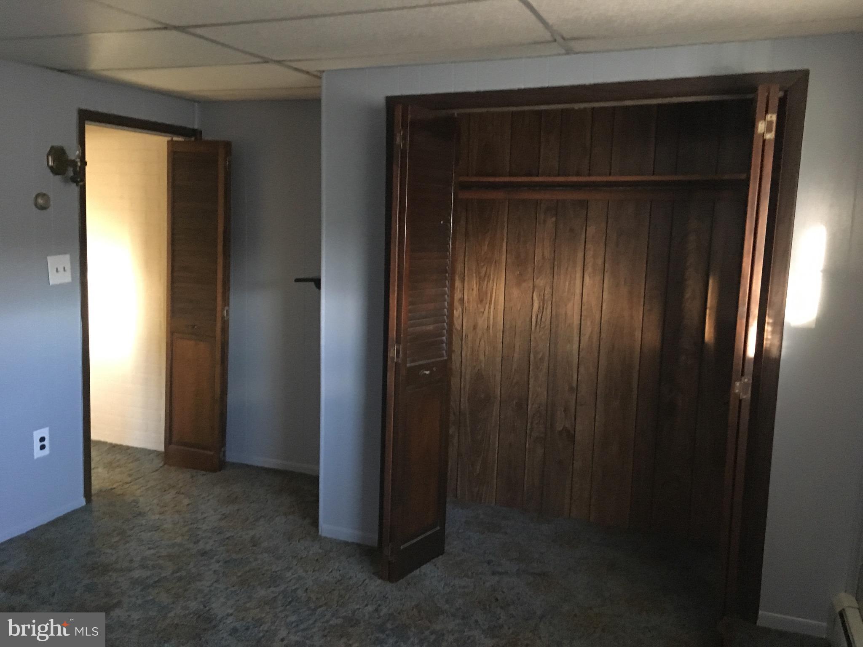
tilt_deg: -5.3
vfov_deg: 48.2
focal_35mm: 29
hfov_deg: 61.7
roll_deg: -0.8
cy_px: 324
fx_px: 723
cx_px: 432
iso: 320
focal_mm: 4.15
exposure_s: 1/15
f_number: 2.2
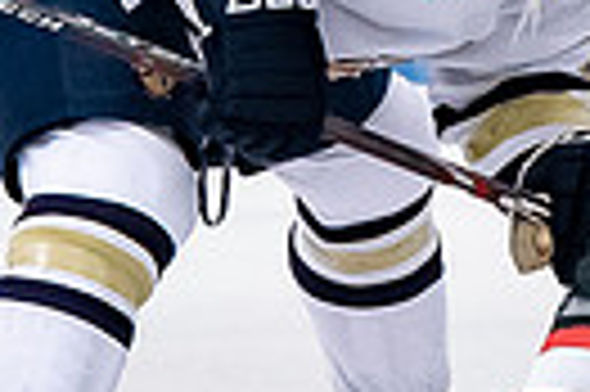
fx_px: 34865
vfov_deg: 0.6
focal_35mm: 2130
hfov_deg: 1.0
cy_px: 23
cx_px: 745
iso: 2500
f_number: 3.5
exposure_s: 1/800
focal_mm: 200
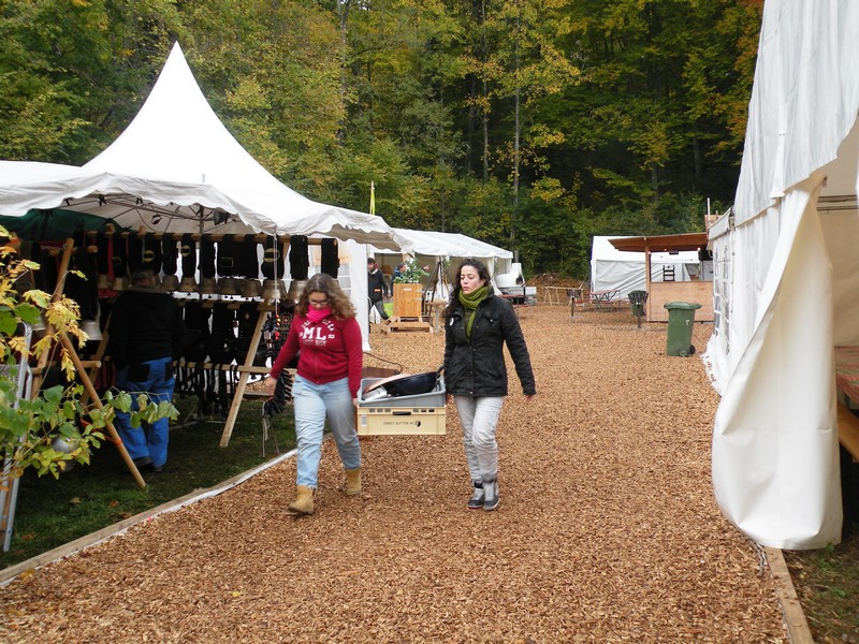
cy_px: 322
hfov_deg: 55.4
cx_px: 430
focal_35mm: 33
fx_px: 819
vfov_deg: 42.9
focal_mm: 5.8
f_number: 3.2
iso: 66
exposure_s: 1/59.7
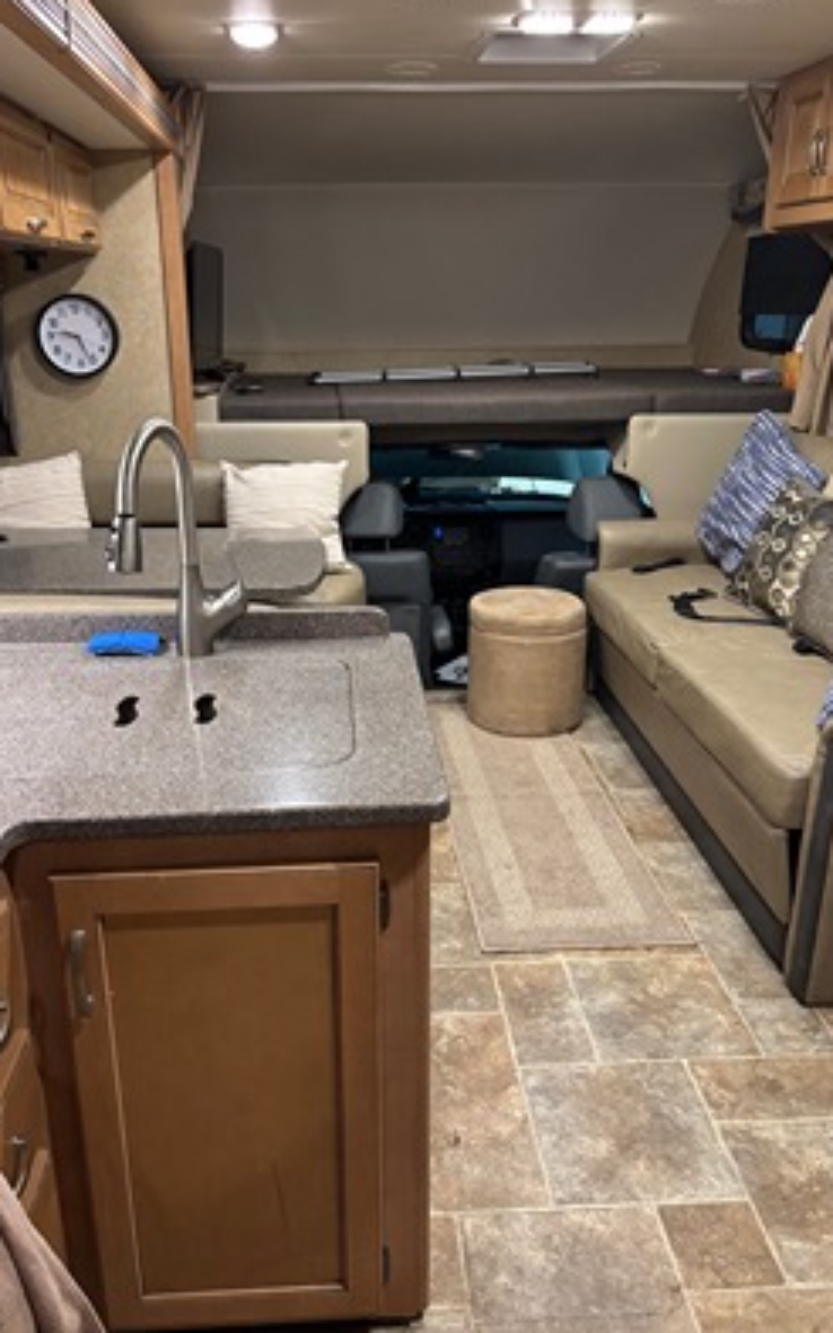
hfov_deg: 44.5
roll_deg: +0.1
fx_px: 1018
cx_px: 383
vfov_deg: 66.5
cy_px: 660
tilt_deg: -20.1
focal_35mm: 28
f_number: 1.6
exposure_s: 1/52
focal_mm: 5.96
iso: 500
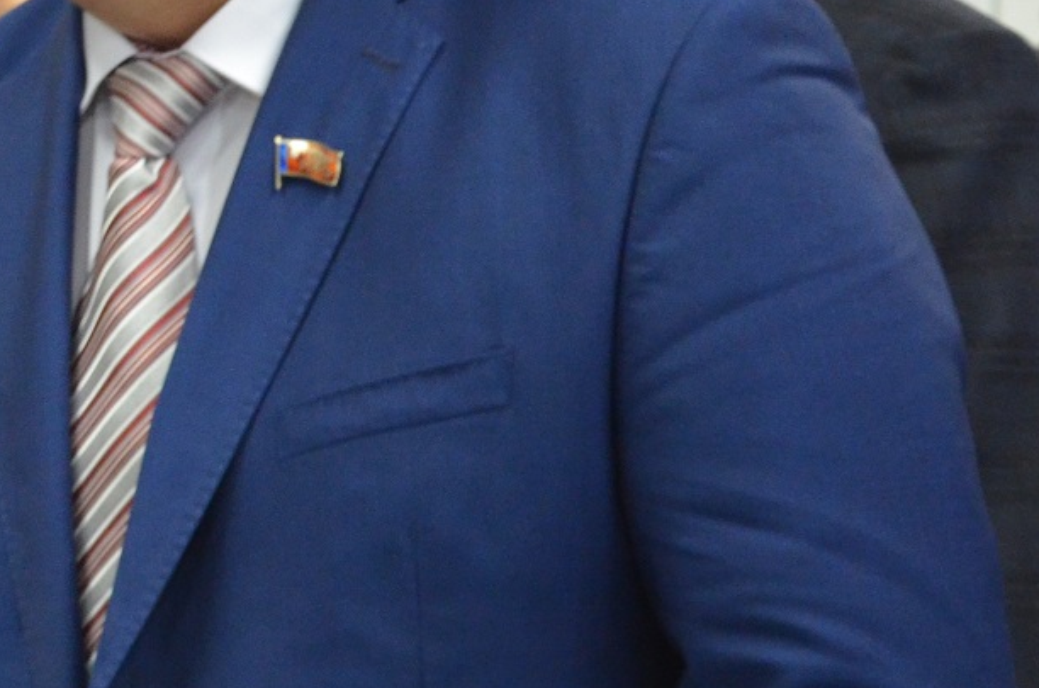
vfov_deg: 9.4
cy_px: 183
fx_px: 4175
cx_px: -435
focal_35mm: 145
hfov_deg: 13.5
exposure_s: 1/30
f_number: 4.2
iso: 1800
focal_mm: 30
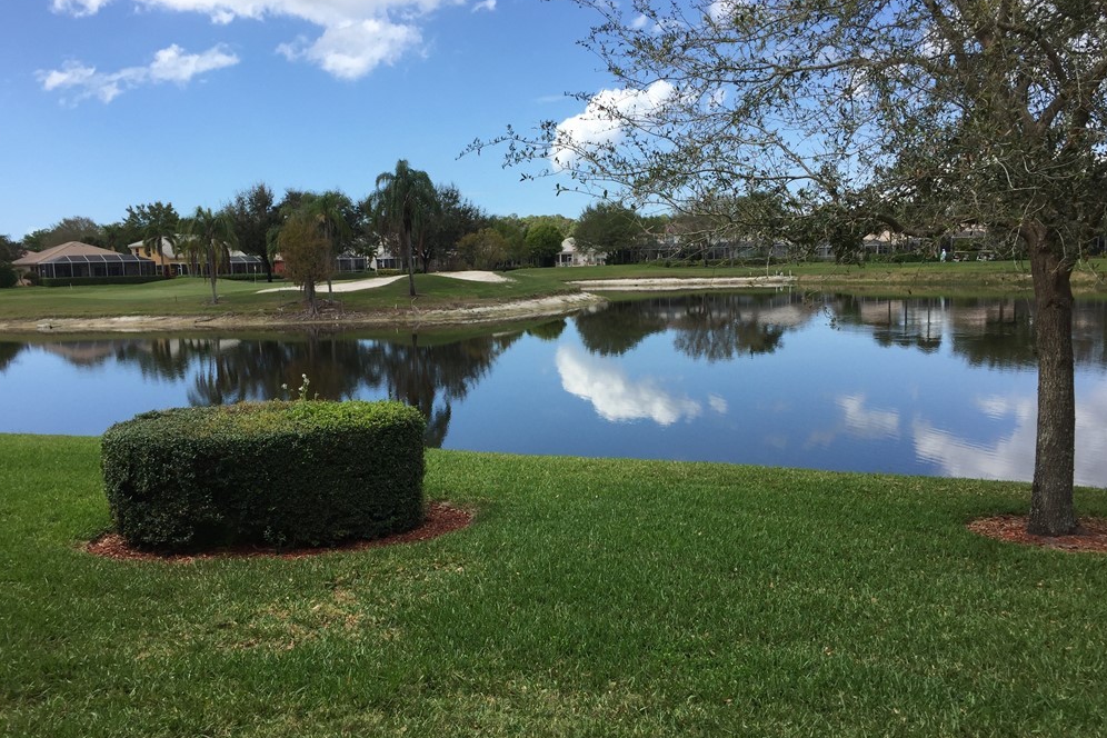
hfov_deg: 60.3
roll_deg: +0.9
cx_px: 551
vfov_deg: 42.3
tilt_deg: -6.9
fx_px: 953
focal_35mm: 31
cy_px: 375
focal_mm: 4.15
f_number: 2.2
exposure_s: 1/1647
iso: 32
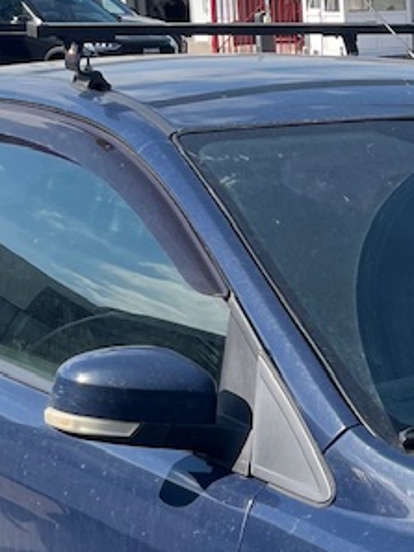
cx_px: 561
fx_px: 1785
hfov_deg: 12.7
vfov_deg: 17.3
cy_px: 515
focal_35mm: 112
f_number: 1.6
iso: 50
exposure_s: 1/2179
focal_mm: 5.1
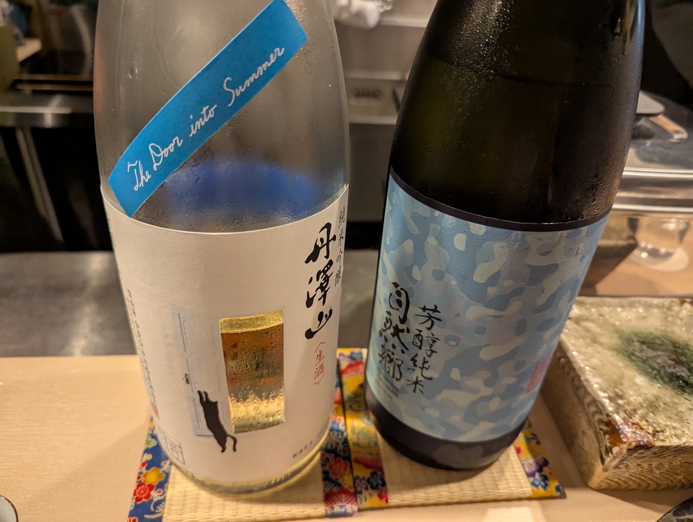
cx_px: 346
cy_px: 261
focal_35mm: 24
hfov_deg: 71.5
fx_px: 481
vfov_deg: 57.0
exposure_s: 1/50
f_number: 1.85
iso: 1006
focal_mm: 6.81
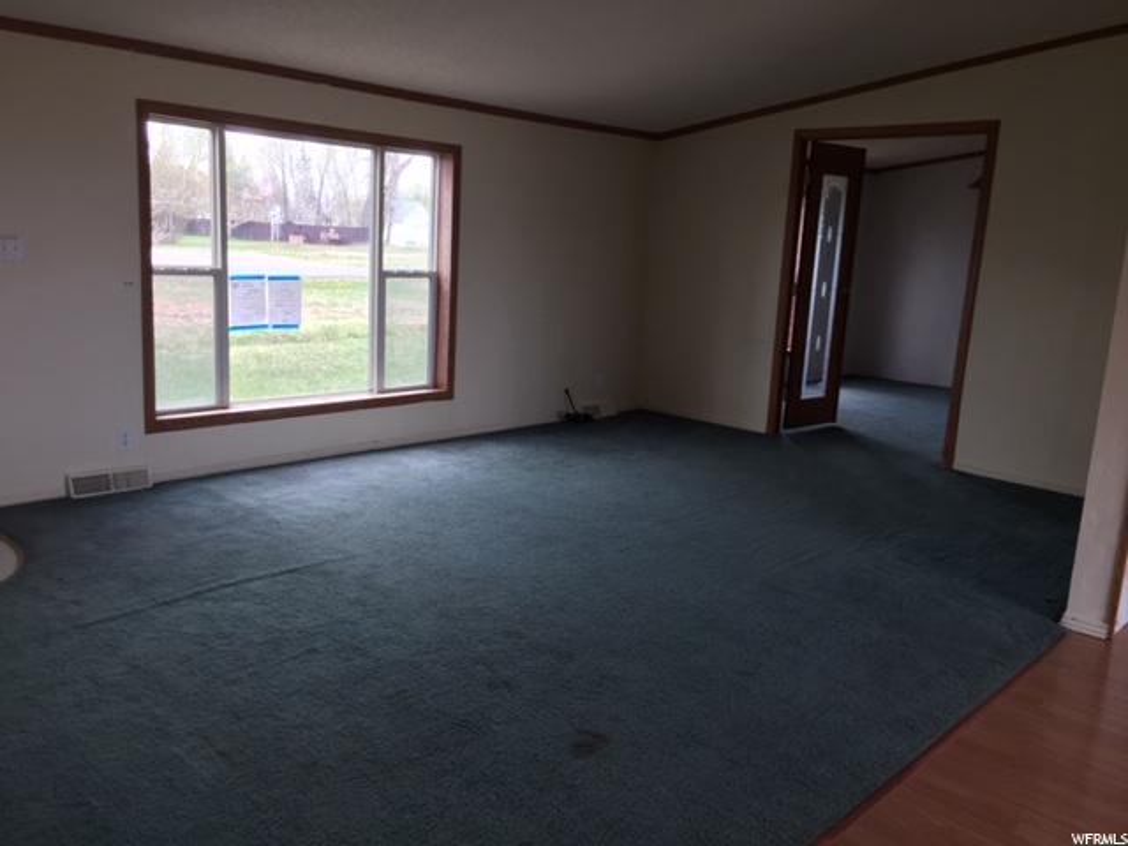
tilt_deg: -11.4
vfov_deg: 48.2
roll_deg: -1.7
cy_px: 423
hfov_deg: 61.7
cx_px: 564
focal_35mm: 29
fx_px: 945
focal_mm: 4.15
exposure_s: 1/60
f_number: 2.2
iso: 32
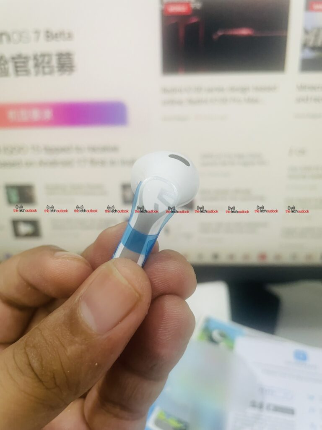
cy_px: 215
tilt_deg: -25.1
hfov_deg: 53.1
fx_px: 322
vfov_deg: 67.3
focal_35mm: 26
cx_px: 161
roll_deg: +1.0
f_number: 1.6
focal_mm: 4.2
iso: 125
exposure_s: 1/50
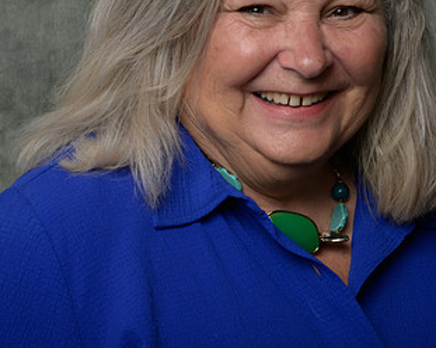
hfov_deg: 11.7
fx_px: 2126
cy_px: 114
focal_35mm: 165
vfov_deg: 9.3
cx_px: 253
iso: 400
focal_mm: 58
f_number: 10
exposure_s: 1/125
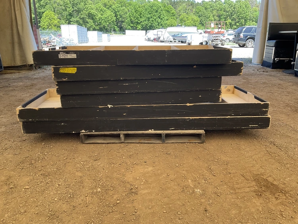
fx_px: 250
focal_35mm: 29
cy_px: 112
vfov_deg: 48.3
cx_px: 149
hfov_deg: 61.6
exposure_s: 1/122
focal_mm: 3
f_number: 1.8
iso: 20
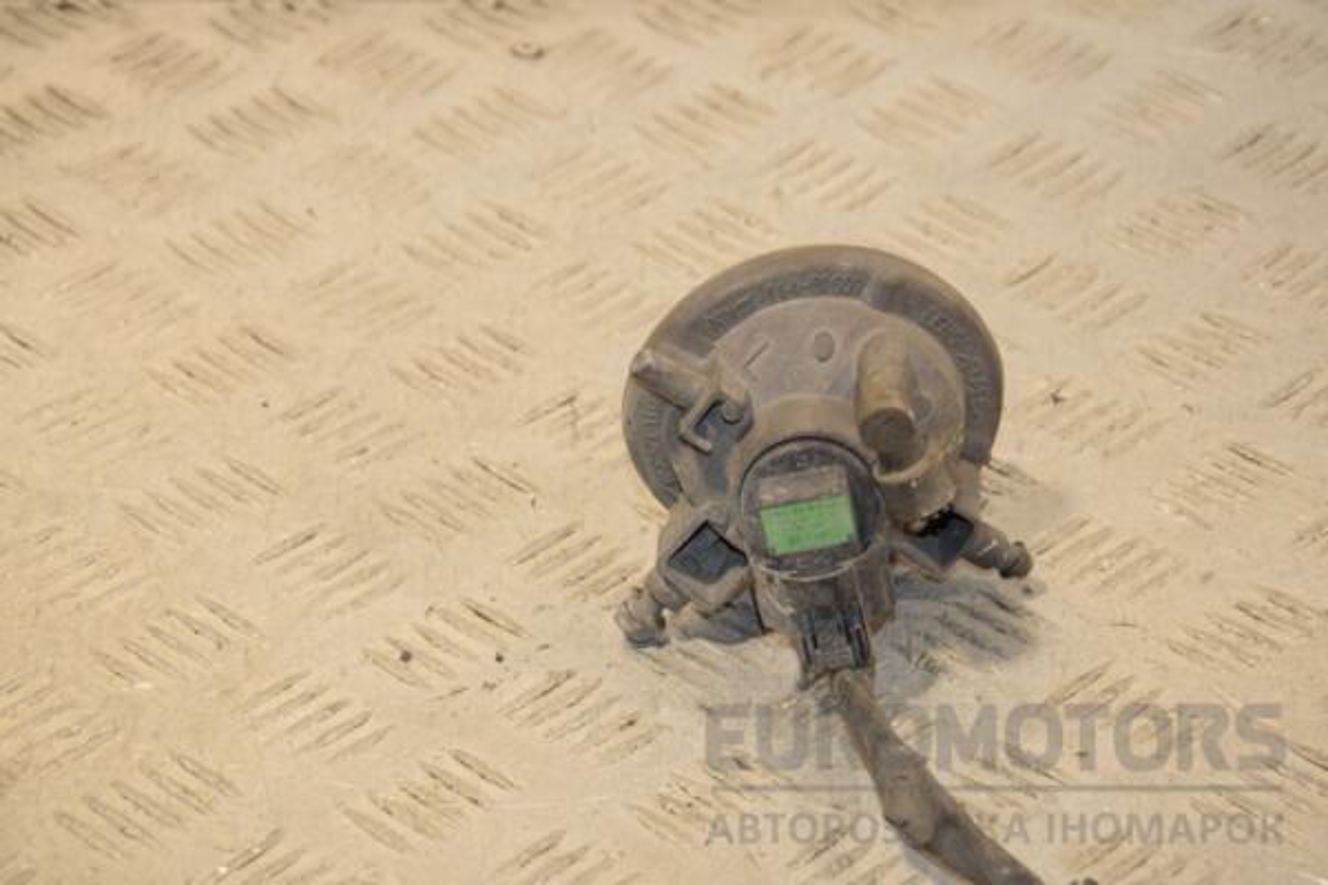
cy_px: 442
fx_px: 4703
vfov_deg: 10.8
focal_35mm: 128
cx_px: 664
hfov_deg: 16.1
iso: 800
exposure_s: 1/200
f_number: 8
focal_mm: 85
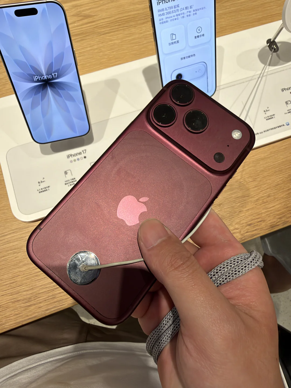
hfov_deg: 54.9
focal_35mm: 25
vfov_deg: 69.4
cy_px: 194
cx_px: 146
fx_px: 280
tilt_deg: -76.2
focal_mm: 2.22
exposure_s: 1/100
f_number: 2.2
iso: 80
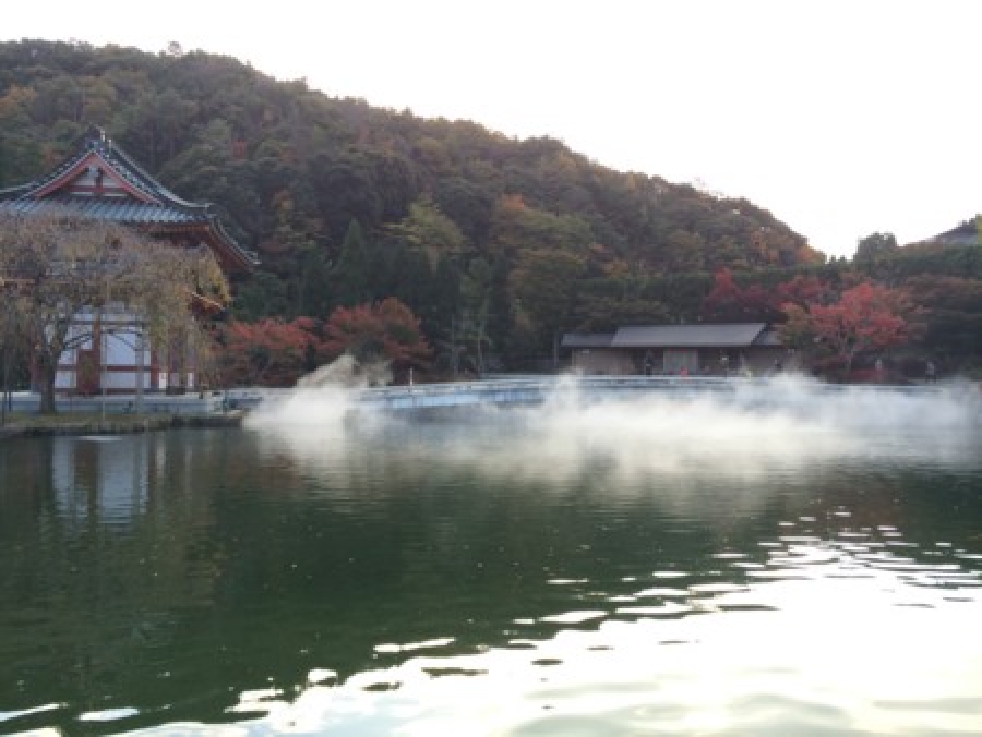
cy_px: 368
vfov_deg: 46.8
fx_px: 852
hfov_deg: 59.9
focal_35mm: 30
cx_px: 491
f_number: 2.2
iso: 32
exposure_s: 1/213
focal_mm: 4.12
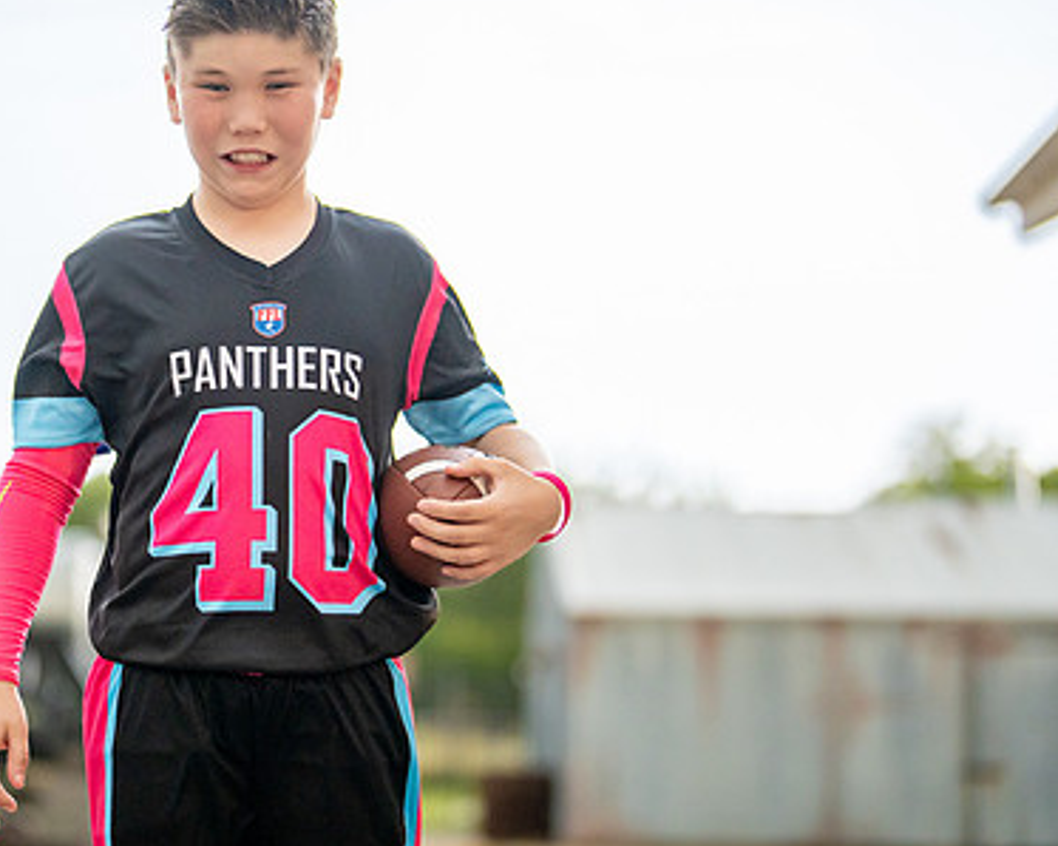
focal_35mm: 88
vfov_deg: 17.4
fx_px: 2754
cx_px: 261
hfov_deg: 21.6
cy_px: 387
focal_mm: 50
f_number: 1.2
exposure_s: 1/400
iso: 1250
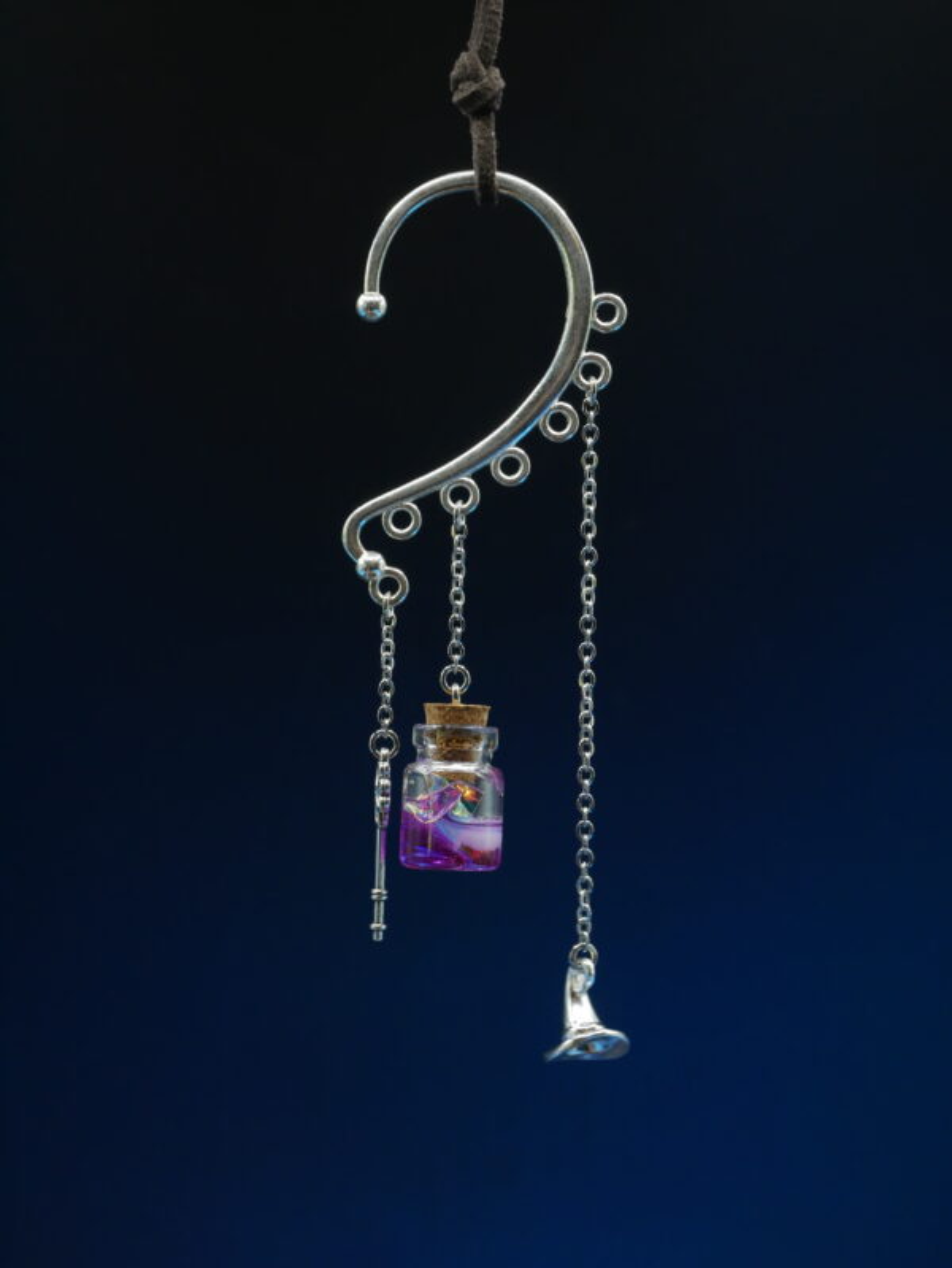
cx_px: 476
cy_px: 634
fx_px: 2198
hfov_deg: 24.4
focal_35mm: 60
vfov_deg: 32.2
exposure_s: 1/60
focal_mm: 30
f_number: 6.3
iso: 800
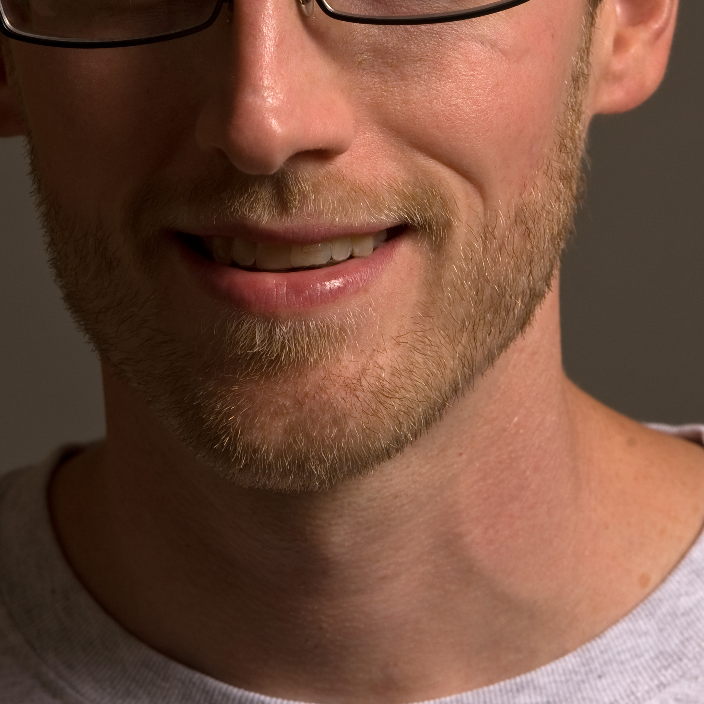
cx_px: 305
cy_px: 137
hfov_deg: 6.0
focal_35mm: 293
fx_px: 6742
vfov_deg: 6.0
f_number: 11
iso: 100
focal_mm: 150
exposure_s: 1/200
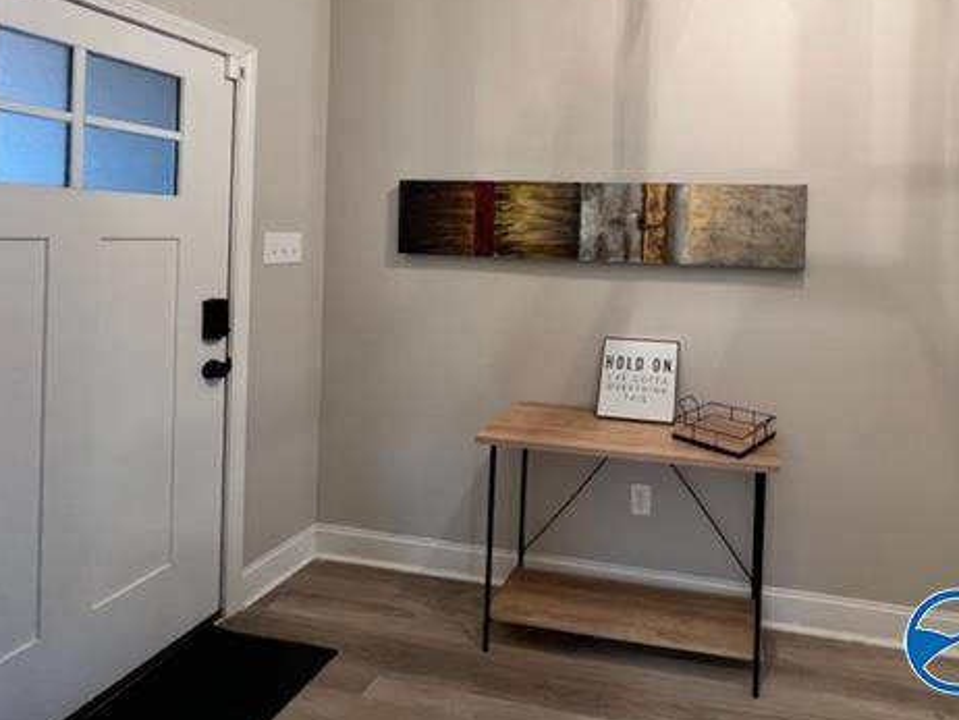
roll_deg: -1.5
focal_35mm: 18
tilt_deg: -0.5
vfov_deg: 69.4
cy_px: 234
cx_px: 643
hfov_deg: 84.5
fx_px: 499
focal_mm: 1.57
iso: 200
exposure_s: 1/60
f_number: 1.8
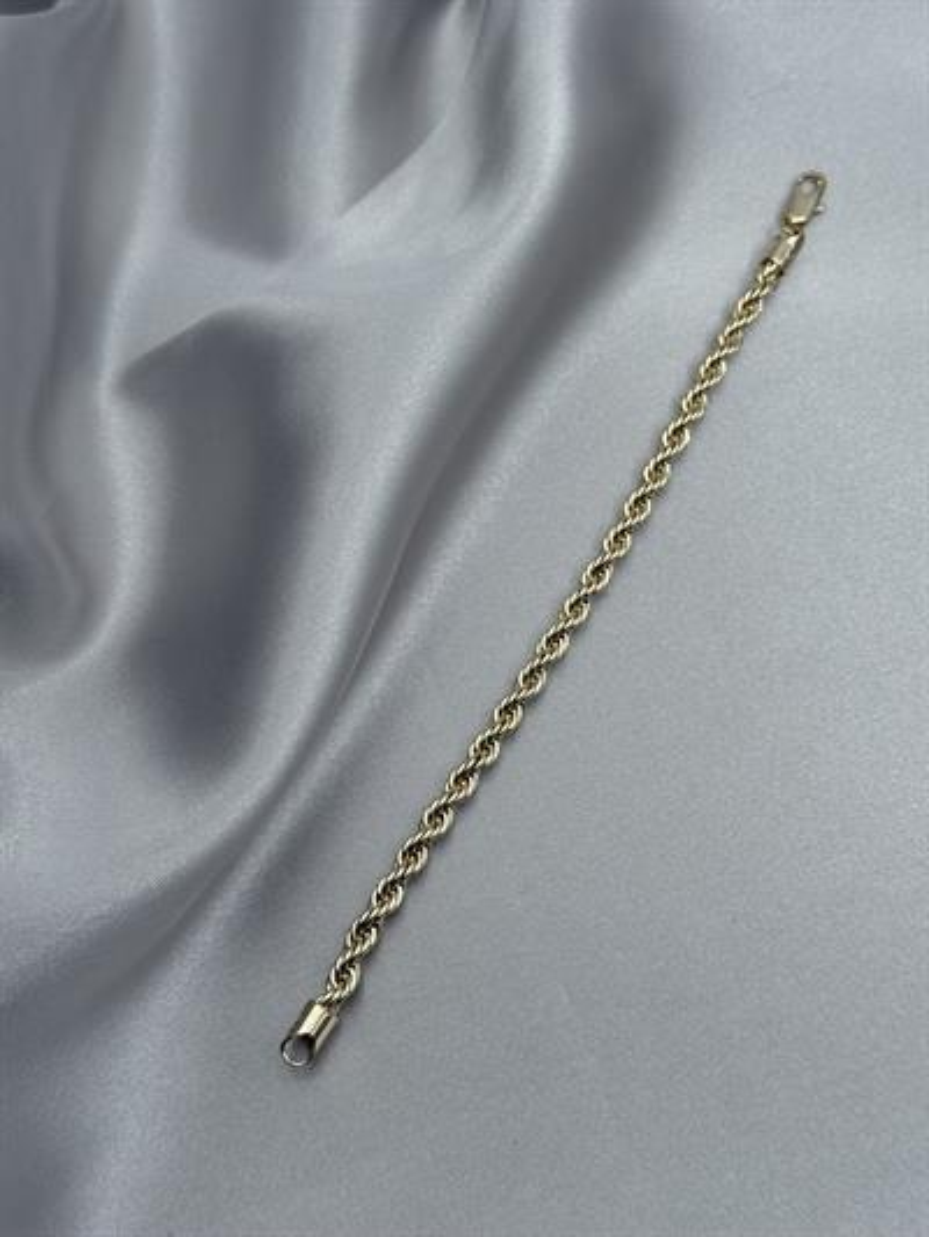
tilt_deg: -64.4
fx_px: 1717
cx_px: 464
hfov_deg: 30.3
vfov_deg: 39.6
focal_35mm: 48
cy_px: 618
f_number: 1.78
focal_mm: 6.76
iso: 64
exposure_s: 1/1484
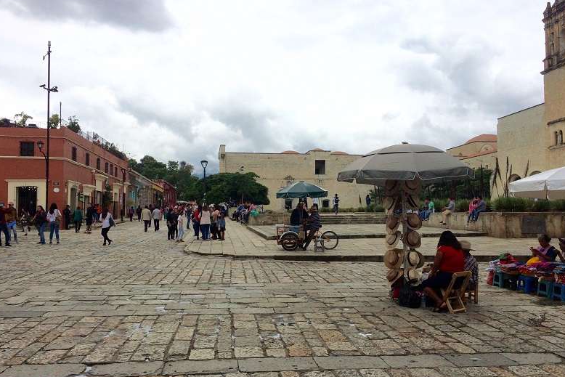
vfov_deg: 42.3
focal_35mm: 31
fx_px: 487
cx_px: 283
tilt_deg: +1.3
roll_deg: +1.2
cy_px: 195
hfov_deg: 60.3
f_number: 2.2
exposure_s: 1/4566
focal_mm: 4.15
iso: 32
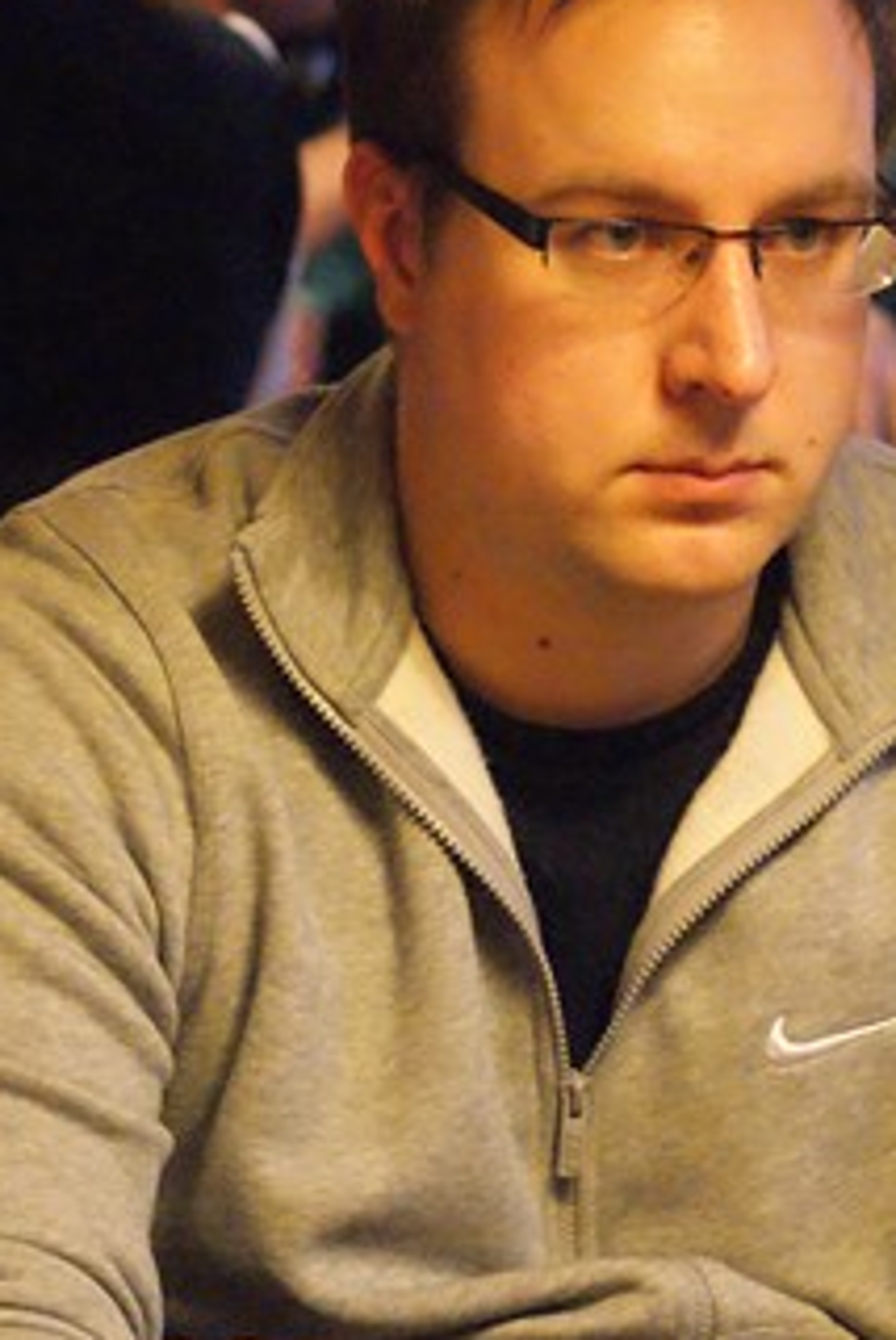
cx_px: 599
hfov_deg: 7.6
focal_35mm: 180
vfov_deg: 11.4
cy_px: 879
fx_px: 6705
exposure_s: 1/200
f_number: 2.8
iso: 3200
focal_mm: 50
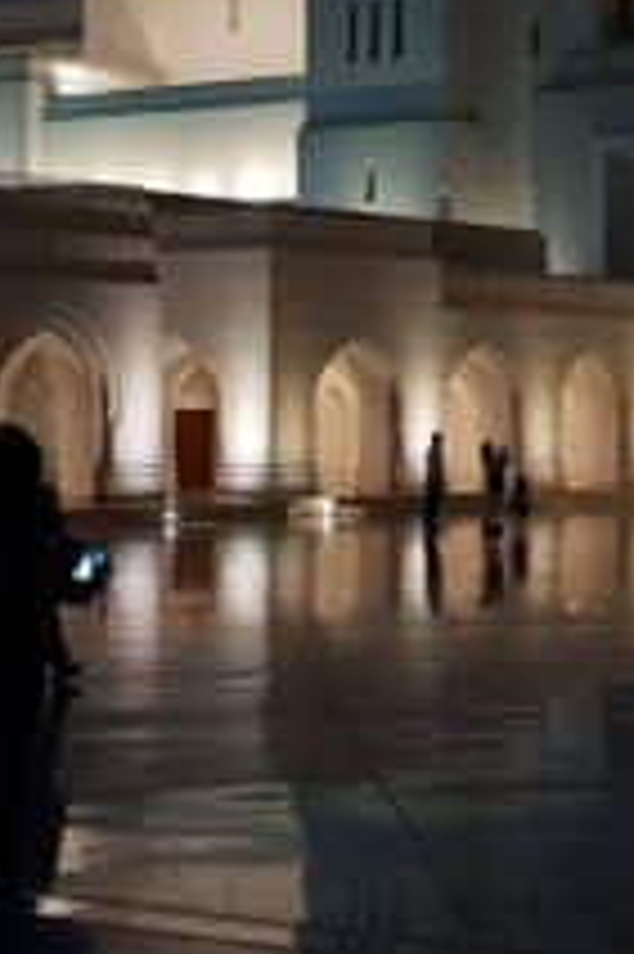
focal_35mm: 98
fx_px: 2593
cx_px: 827
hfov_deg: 13.4
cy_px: 302
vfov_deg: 20.7
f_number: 1.7
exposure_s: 1/25
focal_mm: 4.2
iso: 250
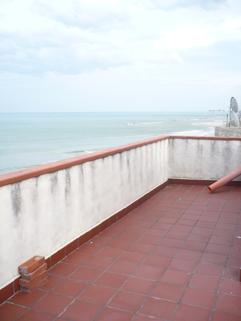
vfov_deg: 52.6
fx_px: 325
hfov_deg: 40.7
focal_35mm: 35
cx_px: 120
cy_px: 160
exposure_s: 1/160
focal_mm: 5.8
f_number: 2.8
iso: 100
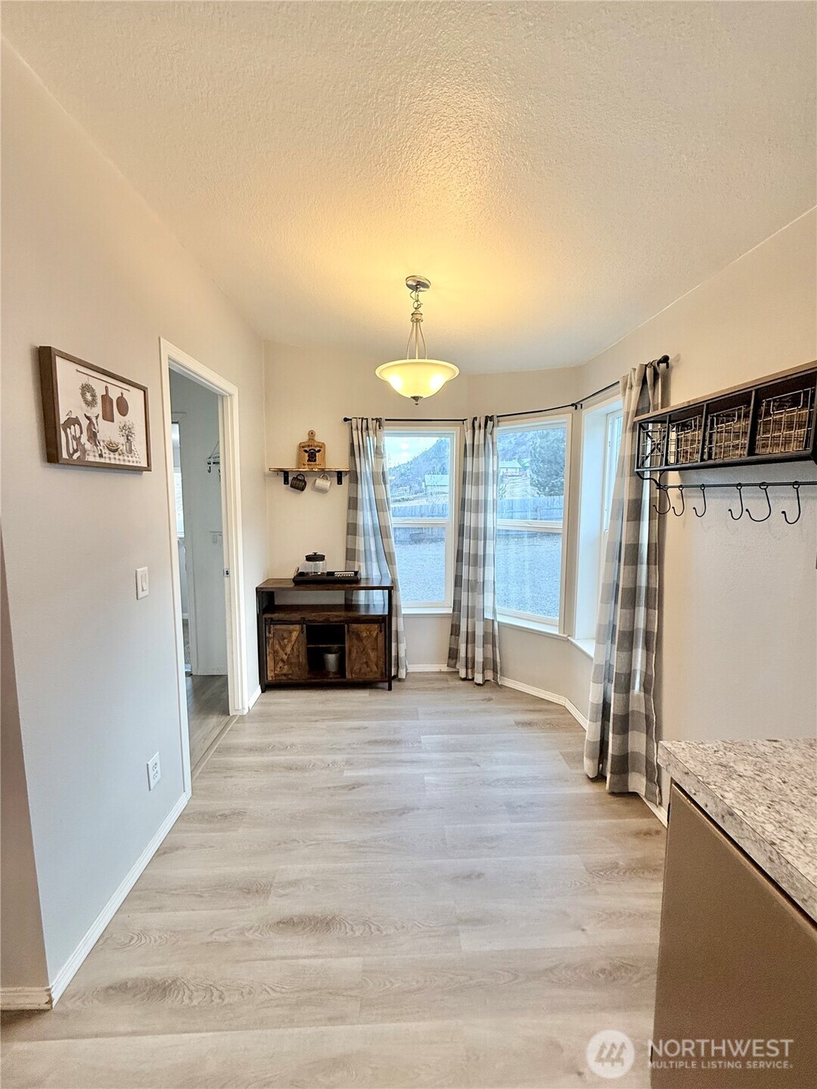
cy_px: 544
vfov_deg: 102.1
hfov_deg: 85.7
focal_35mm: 14
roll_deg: +0.2
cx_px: 408
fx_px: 441
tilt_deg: -5.3
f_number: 2.2
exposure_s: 1/120
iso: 200
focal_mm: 2.22
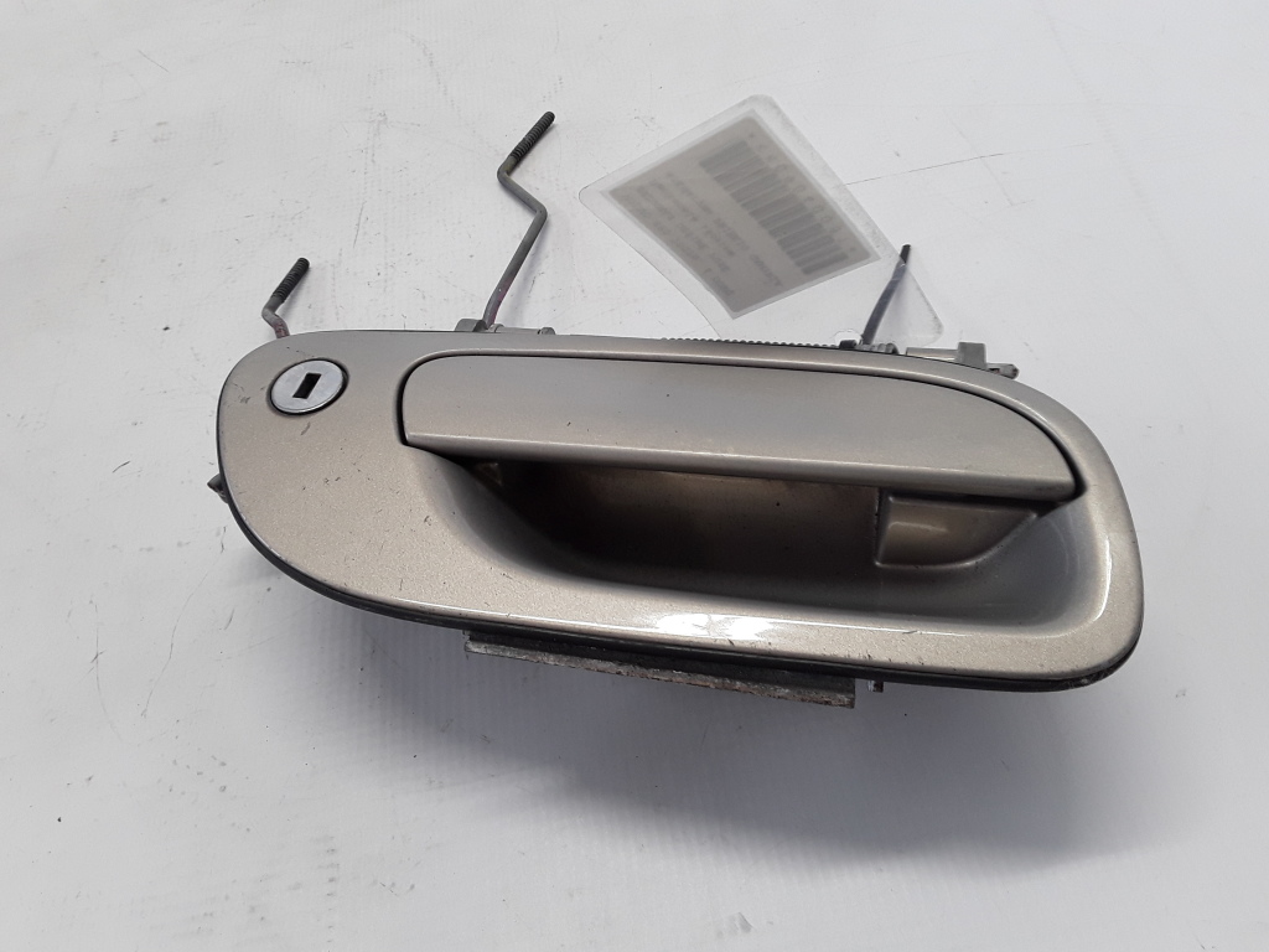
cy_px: 476
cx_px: 634
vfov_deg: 51.4
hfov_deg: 65.3
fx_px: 990
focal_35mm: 27
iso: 40
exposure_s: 1/33
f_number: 1.9
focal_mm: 2.91
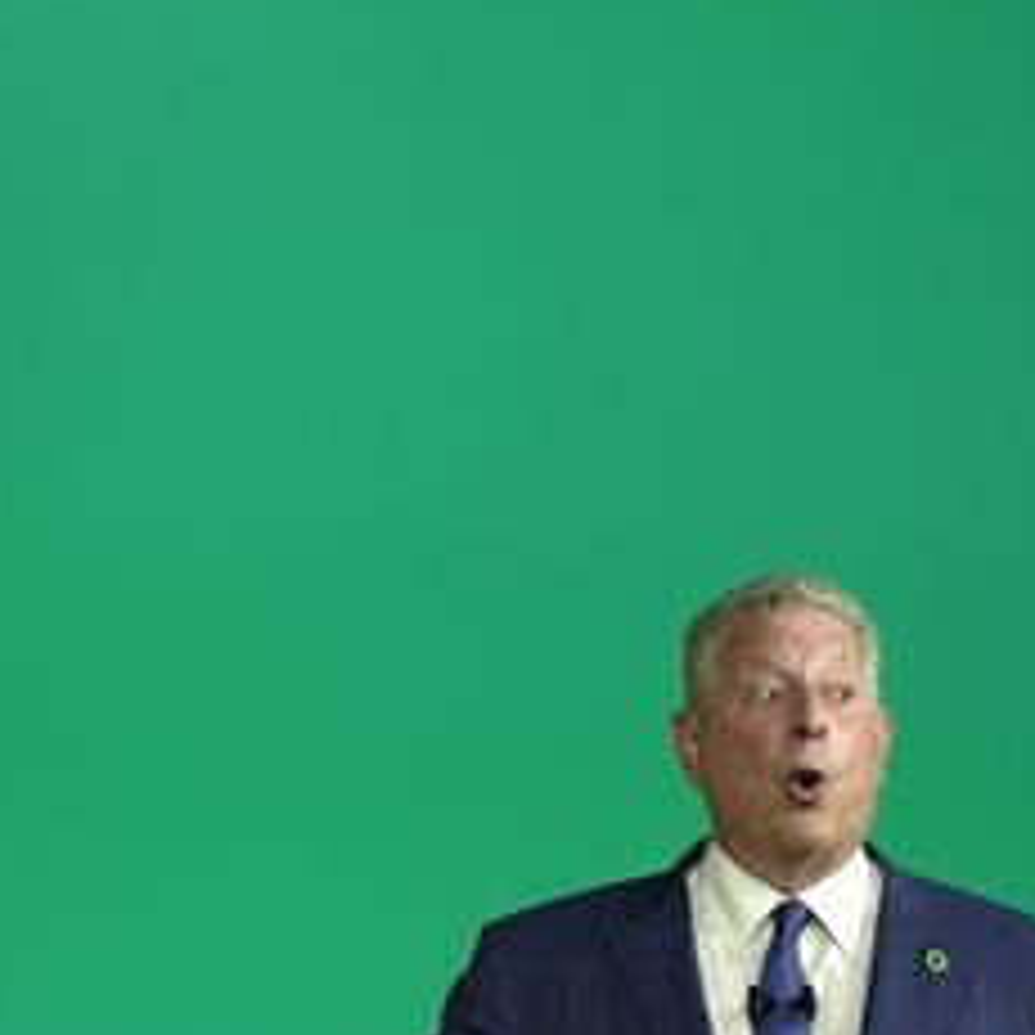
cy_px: 196
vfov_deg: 2.6
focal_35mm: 664
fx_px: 22461
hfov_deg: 2.6
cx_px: 72
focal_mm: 276
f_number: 5.6
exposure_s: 1/250
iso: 3200
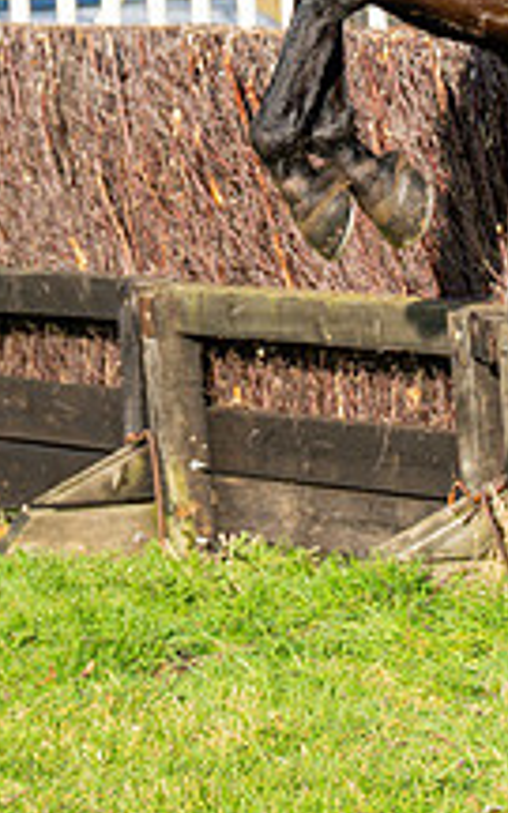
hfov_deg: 4.5
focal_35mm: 290
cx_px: 923
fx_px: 6424
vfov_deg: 7.2
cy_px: 72
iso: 200
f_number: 4
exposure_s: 1/2500
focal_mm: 70
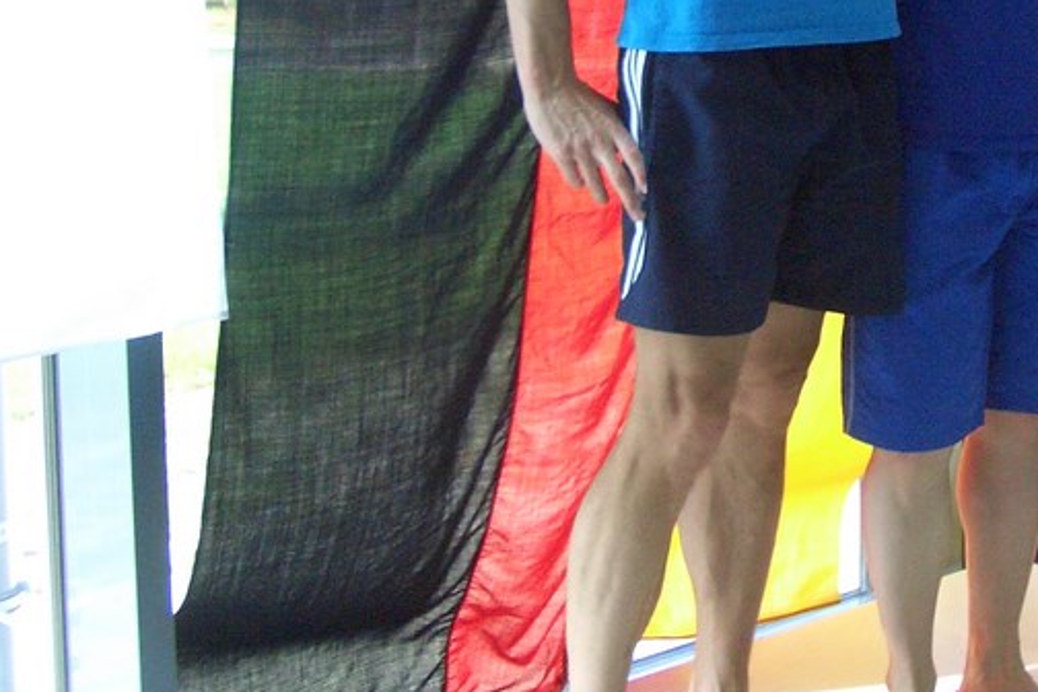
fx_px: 2133
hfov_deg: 26.3
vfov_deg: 17.9
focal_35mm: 74
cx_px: 954
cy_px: -35
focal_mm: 5.8
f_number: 2.6
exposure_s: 1/160
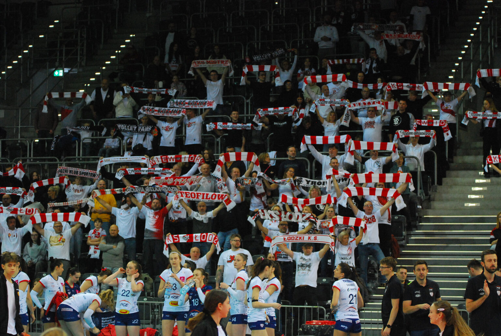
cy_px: 168
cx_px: 250
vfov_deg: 13.1
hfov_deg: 19.4
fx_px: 1463
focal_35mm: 105
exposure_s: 1/500
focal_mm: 70
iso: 1600
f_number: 2.8
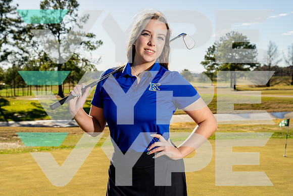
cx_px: 146
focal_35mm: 60
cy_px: 98
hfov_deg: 33.4
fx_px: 488
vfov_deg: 22.6
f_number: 8
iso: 100
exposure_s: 1/250
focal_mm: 60
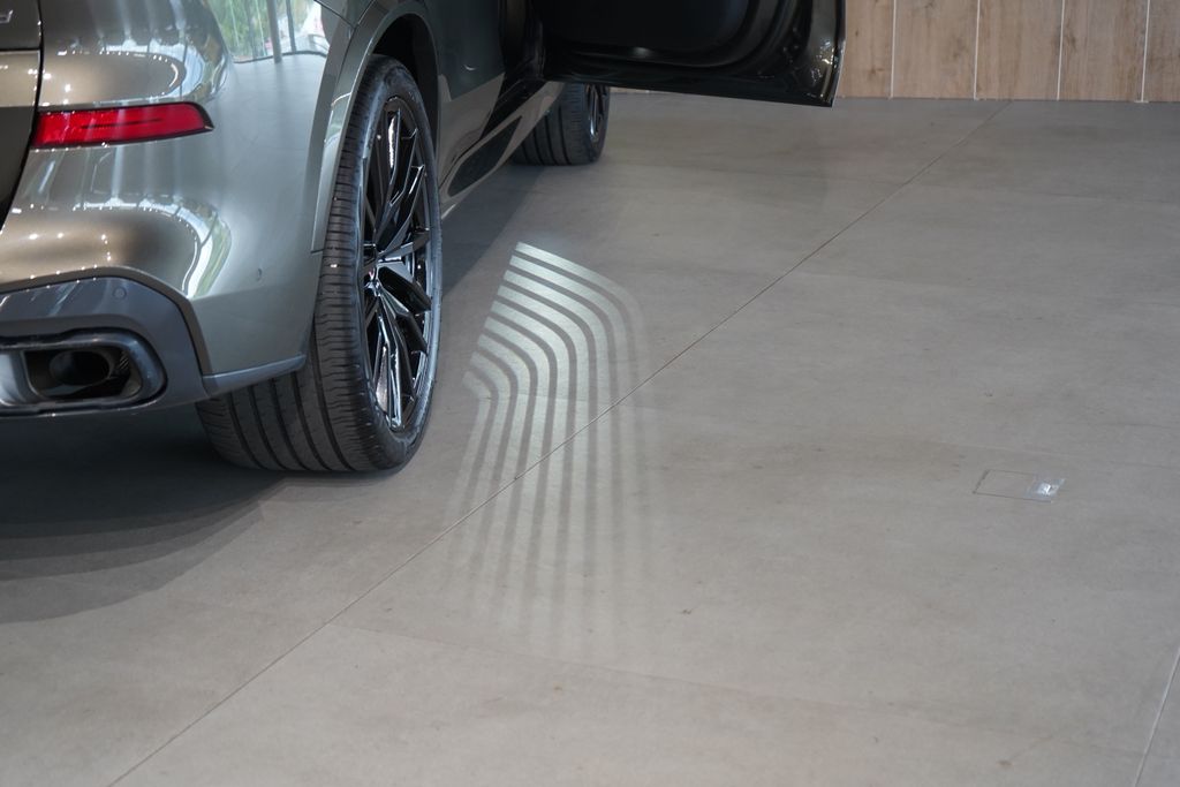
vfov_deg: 21.6
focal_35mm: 63
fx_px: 2065
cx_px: 590
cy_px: 394
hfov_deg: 31.9
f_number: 5.6
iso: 2000
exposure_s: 1/160
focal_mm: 63
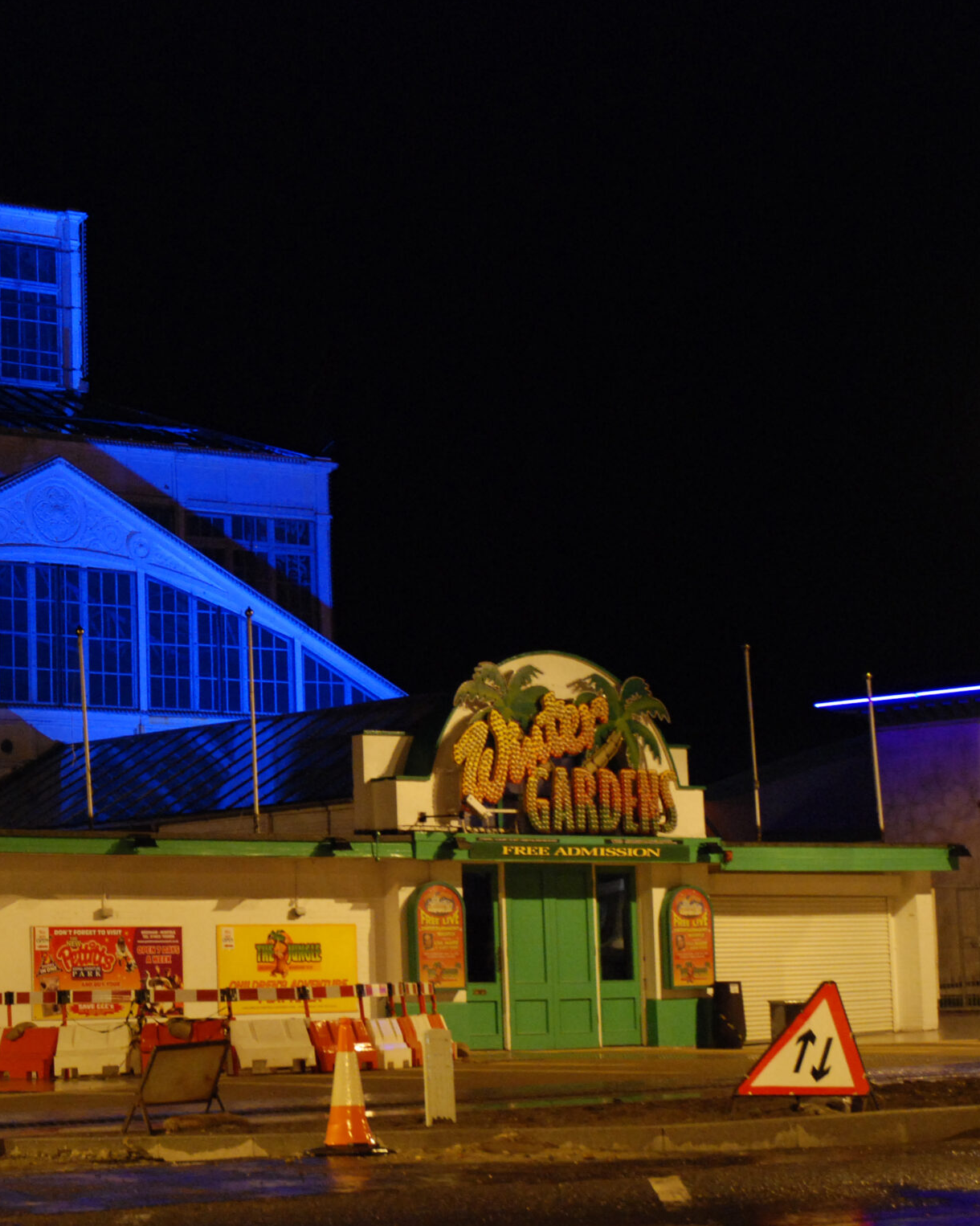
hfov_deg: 18.0
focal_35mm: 83
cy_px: 653
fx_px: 3003
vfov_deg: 23.1
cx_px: -27
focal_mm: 35
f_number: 4.5
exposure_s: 1/8
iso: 1000
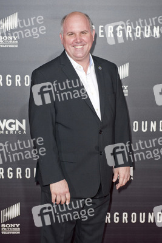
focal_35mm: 70
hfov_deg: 19.5
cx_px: 81
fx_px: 472
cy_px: 122
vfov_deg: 28.8
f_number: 4.5
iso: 800
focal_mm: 70
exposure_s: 1/400
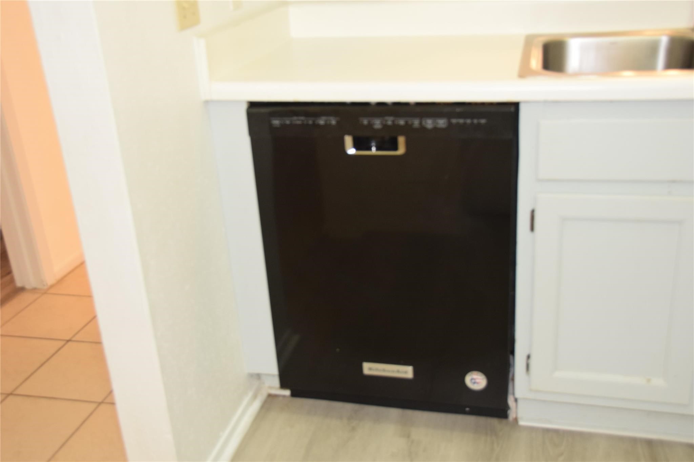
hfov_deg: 49.6
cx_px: 347
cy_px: 231
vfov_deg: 34.2
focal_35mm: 39
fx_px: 752
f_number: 4
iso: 800
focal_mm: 26
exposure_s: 1/60
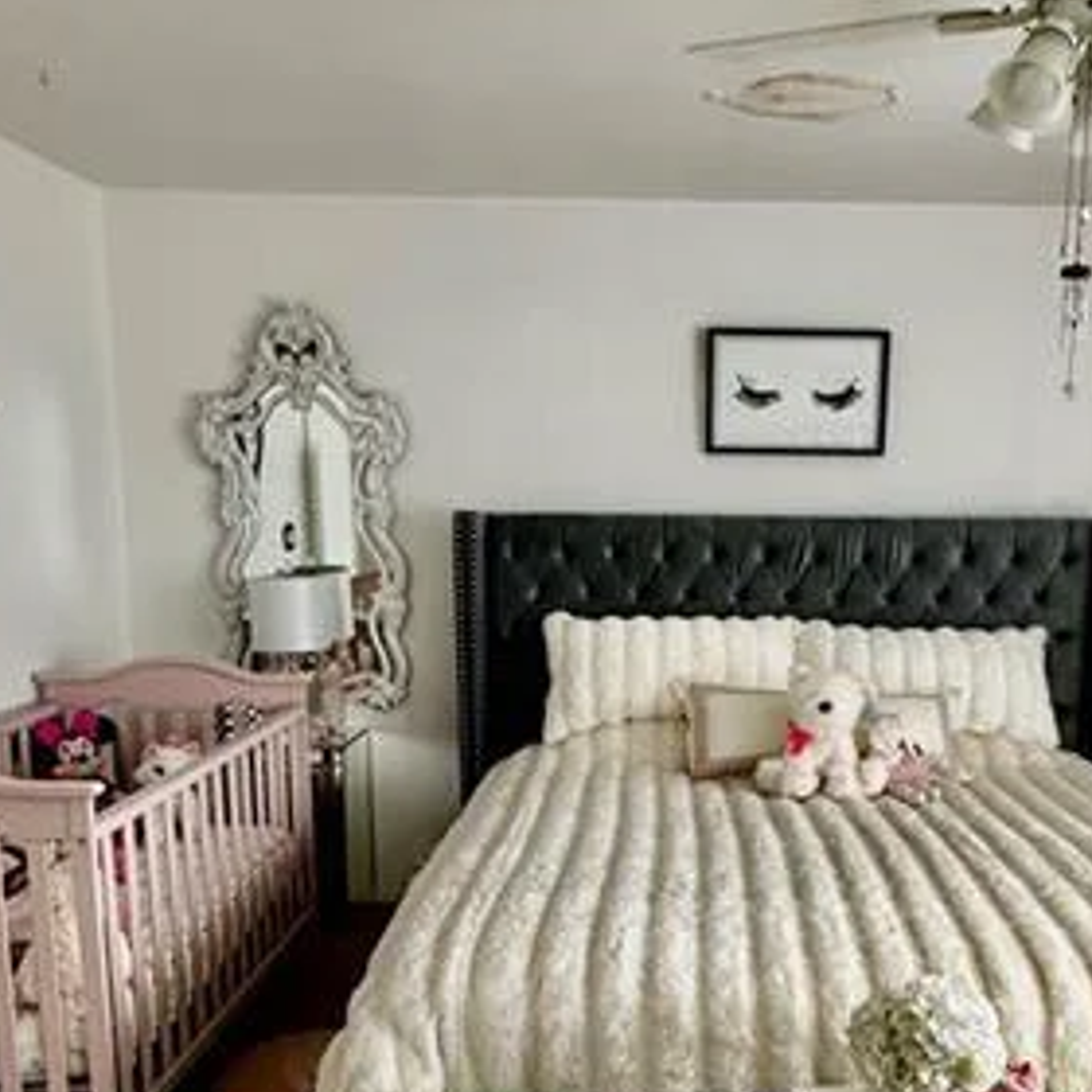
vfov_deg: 47.8
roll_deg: -1.1
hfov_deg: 47.9
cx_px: 694
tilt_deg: -9.4
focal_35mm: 34
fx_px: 1213
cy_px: 714
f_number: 2.2
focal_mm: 2.22
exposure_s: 1/120
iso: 200
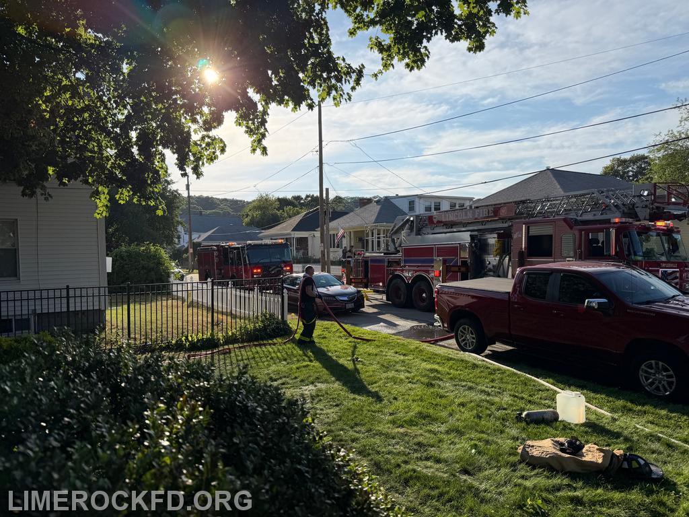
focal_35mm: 24
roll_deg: +1.9
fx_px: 478
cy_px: 258
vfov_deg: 56.8
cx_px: 344
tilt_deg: -1.2
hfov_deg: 71.6
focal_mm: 6.76
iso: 80
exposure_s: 1/6173
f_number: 1.78
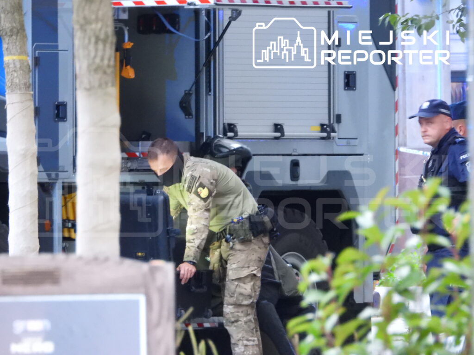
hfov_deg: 2.1
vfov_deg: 1.6
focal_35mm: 930
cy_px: 178
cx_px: 237
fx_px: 12735
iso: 1600
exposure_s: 1/6
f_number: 5.6
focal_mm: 167
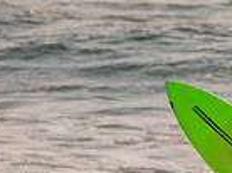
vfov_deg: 0.6
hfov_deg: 0.8
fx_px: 16612
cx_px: 291
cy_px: 233
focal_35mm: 2483
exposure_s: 1/2000
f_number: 5.6
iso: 160
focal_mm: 500
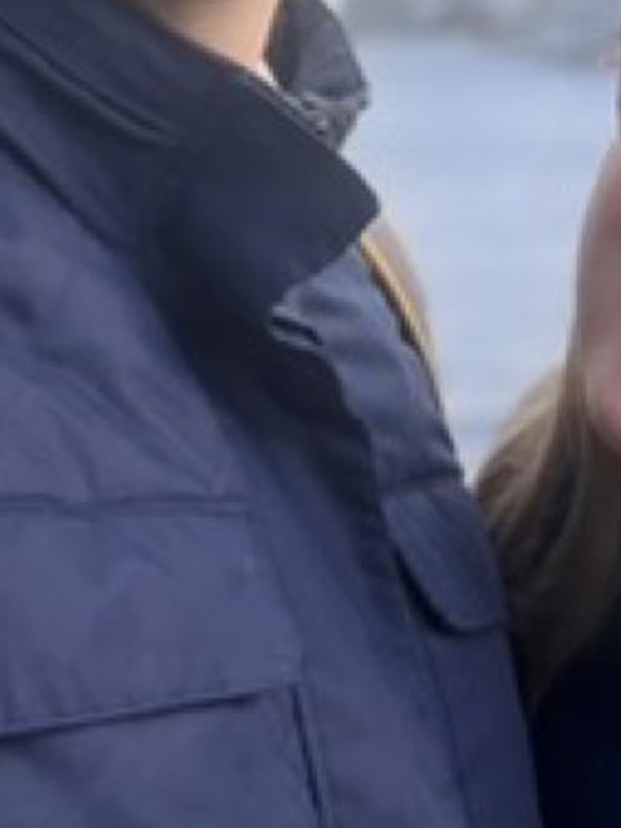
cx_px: 537
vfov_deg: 21.9
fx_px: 2033
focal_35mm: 85
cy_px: -51
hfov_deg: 17.2
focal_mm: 2.71
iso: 40
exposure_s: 1/407
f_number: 1.9
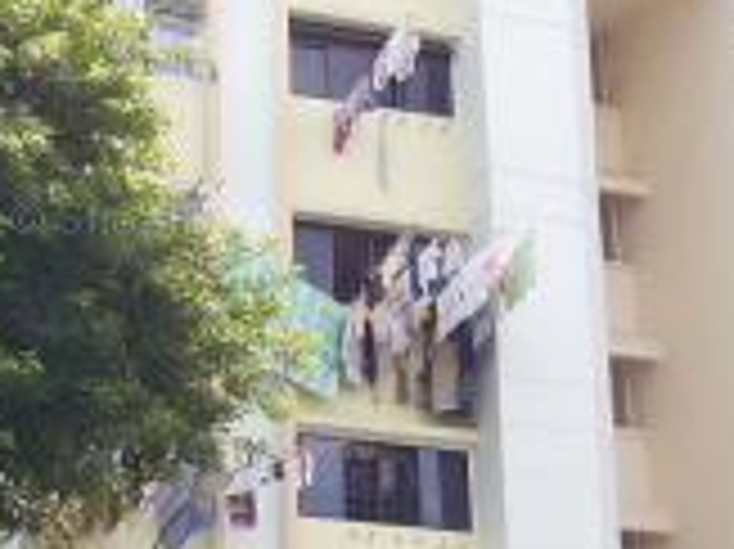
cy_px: 225
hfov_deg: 15.8
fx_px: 2649
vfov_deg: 11.8
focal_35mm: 125
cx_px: 347
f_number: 5.6
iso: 80
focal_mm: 6.2
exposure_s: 1/160
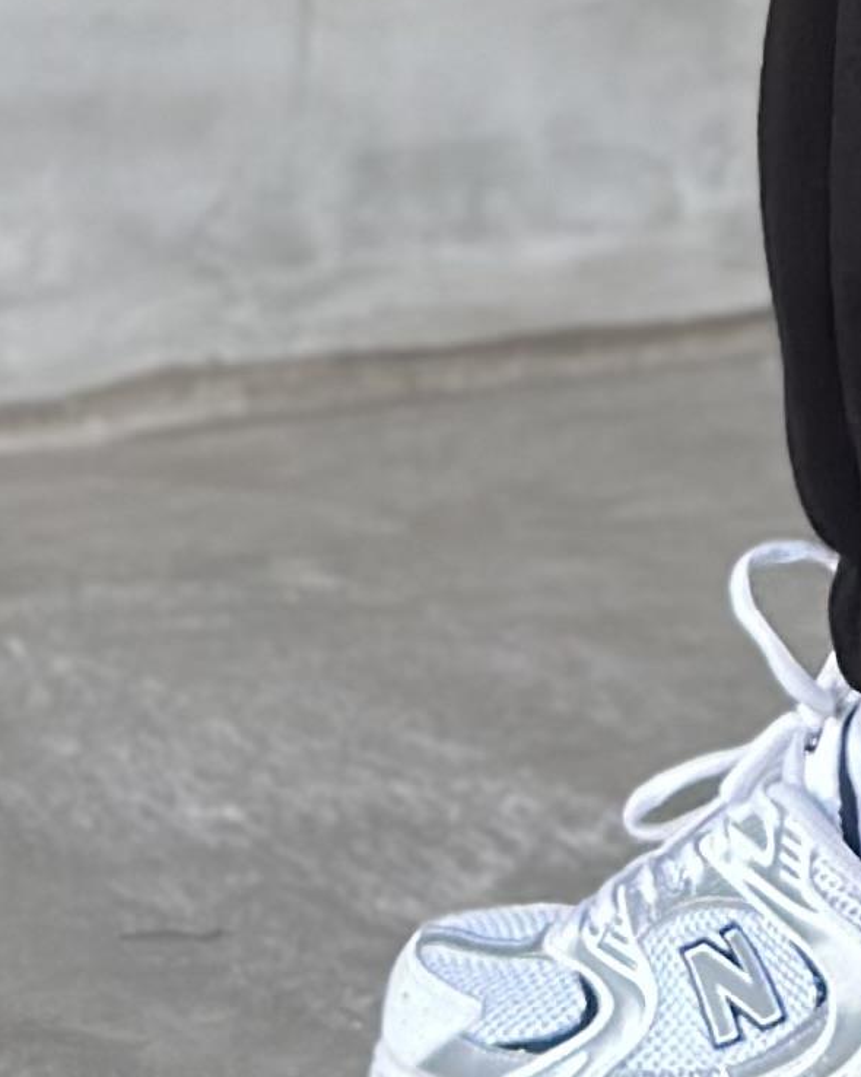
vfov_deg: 7.1
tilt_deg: +2.9
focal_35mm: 256
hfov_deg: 5.9
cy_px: -1562
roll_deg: -1.1
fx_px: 8158
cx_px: 1595
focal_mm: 6.86
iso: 200
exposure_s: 1/60
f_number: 1.78
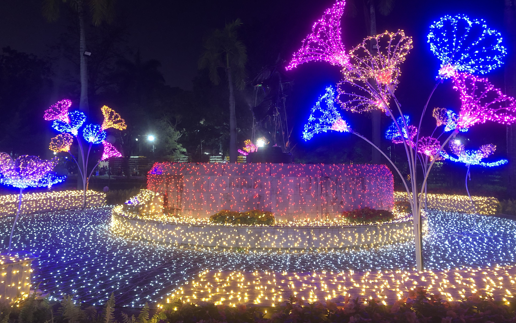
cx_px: 265
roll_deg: +0.5
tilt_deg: +3.1
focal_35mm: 31
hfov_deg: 61.2
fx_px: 436
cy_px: 130
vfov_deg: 40.4
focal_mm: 4
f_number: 1.8
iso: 50
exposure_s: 1/15
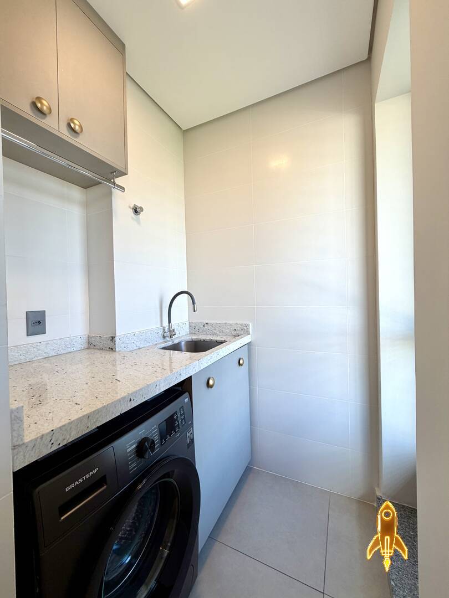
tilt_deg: -0.9
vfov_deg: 102.1
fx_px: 242
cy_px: 299
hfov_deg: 85.7
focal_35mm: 14
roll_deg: +1.4
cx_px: 224
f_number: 2.2
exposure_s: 1/120
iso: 64
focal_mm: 2.22
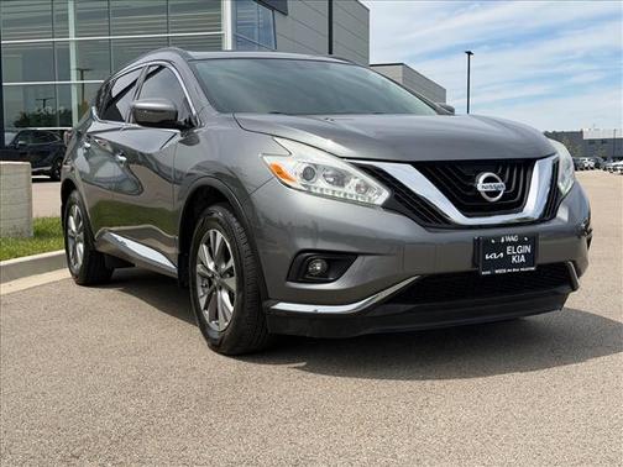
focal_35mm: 48
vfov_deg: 30.3
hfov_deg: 39.7
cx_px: 312
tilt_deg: -5.7
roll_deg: +0.1
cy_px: 234
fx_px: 864
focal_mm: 6.76
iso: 64
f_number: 1.78
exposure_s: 1/4587
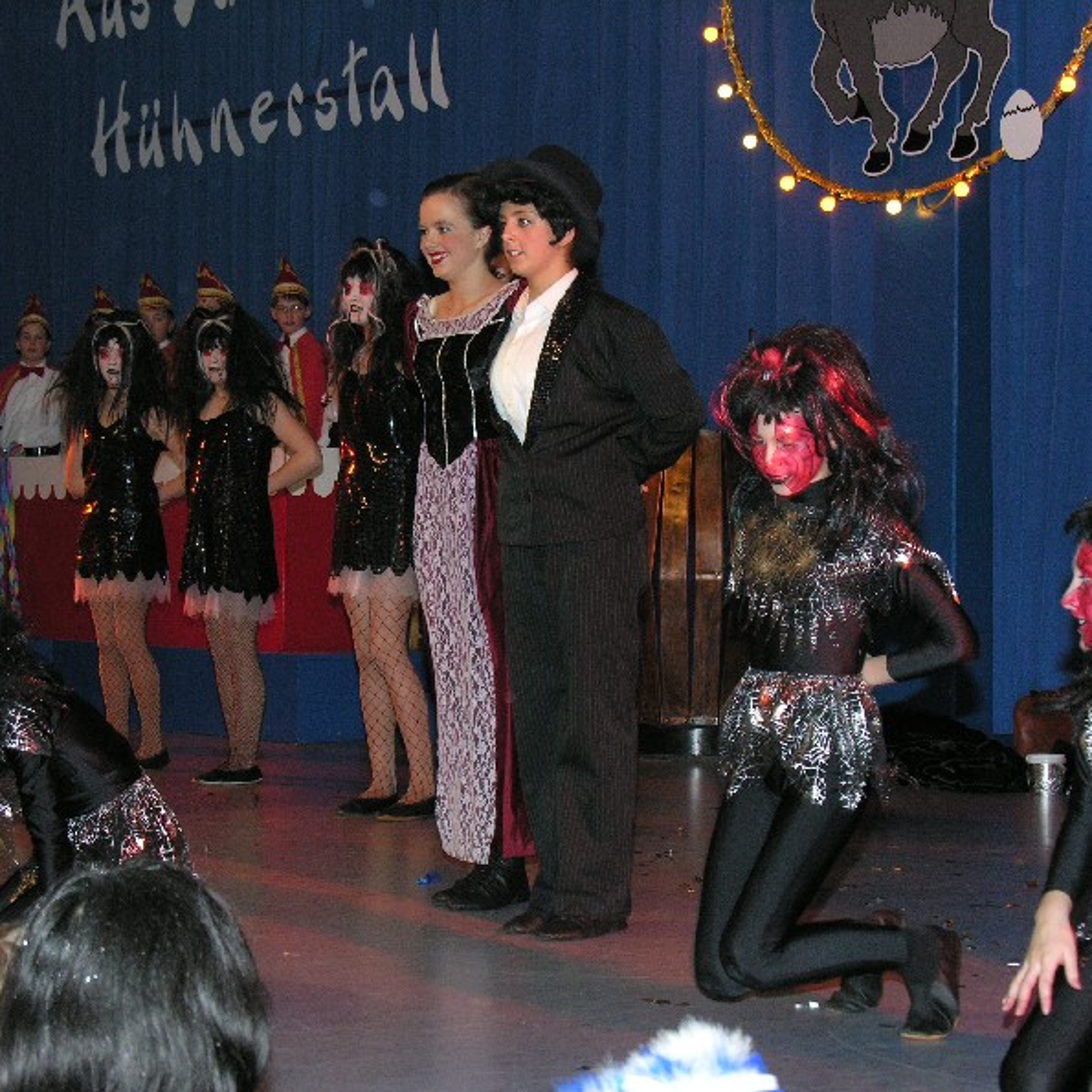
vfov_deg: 22.8
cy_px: 549
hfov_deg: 22.7
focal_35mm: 76
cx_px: 396
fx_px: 2712
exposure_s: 1/60.1
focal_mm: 16.4
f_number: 4
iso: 200
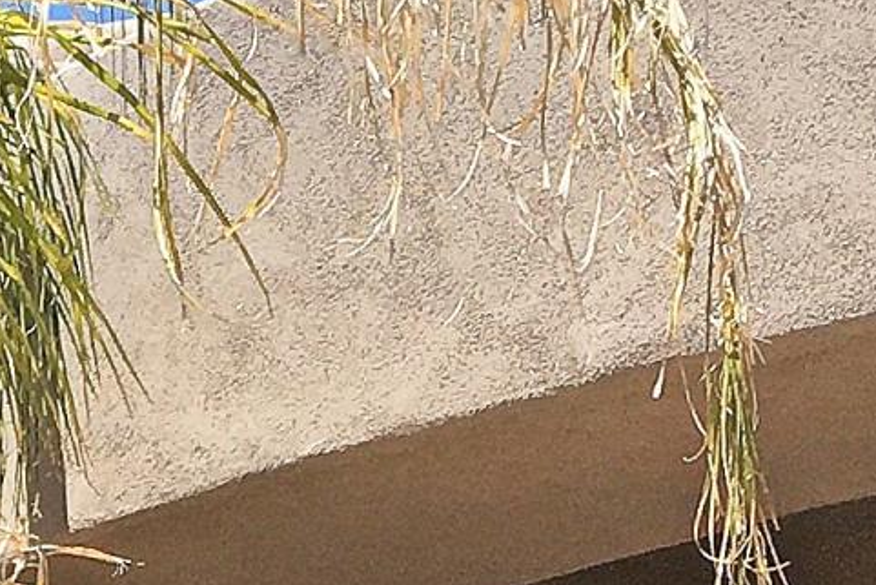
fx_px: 4576
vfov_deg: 6.9
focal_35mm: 188
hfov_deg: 10.5
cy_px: 1458
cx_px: -546
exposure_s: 1/1099
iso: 25
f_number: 2.2
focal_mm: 4.15
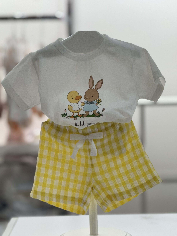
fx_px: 818
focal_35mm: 120
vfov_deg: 16.4
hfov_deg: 12.3
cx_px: 88
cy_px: 118
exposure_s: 1/100
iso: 100
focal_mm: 15.66
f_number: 2.8
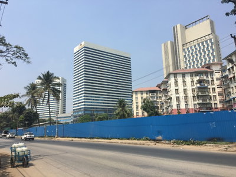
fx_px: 198
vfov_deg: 48.2
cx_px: 118
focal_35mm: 29
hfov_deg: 61.7
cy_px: 88
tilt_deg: +12.8
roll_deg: +1.1
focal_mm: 4.15
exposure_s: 1/1672
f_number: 2.2
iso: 25
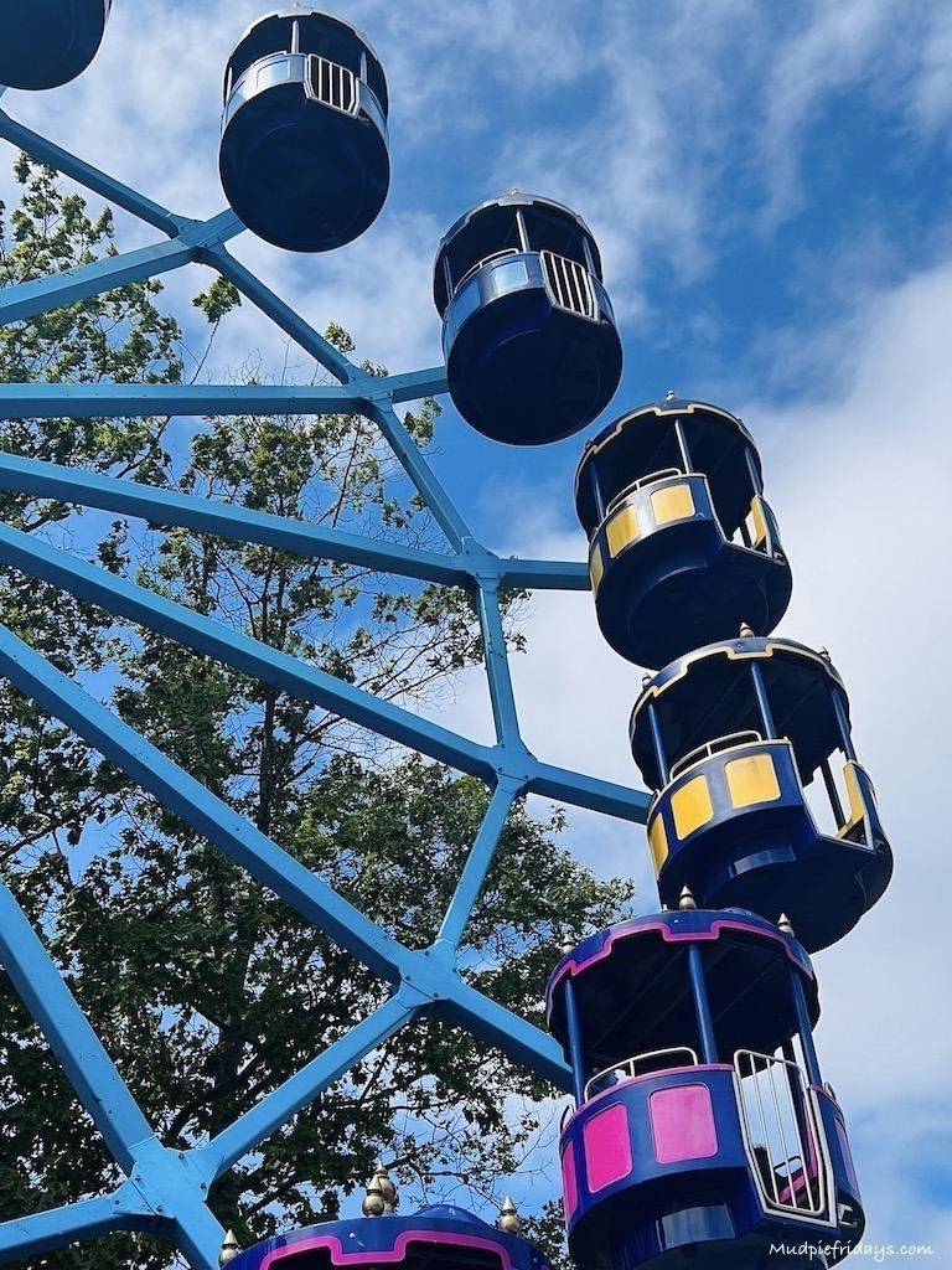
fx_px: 1173
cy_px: 635
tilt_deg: +40.9
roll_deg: +3.2
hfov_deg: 44.2
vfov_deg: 56.8
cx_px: 476
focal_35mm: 32
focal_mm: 5.7
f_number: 1.5
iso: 50
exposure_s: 1/4444
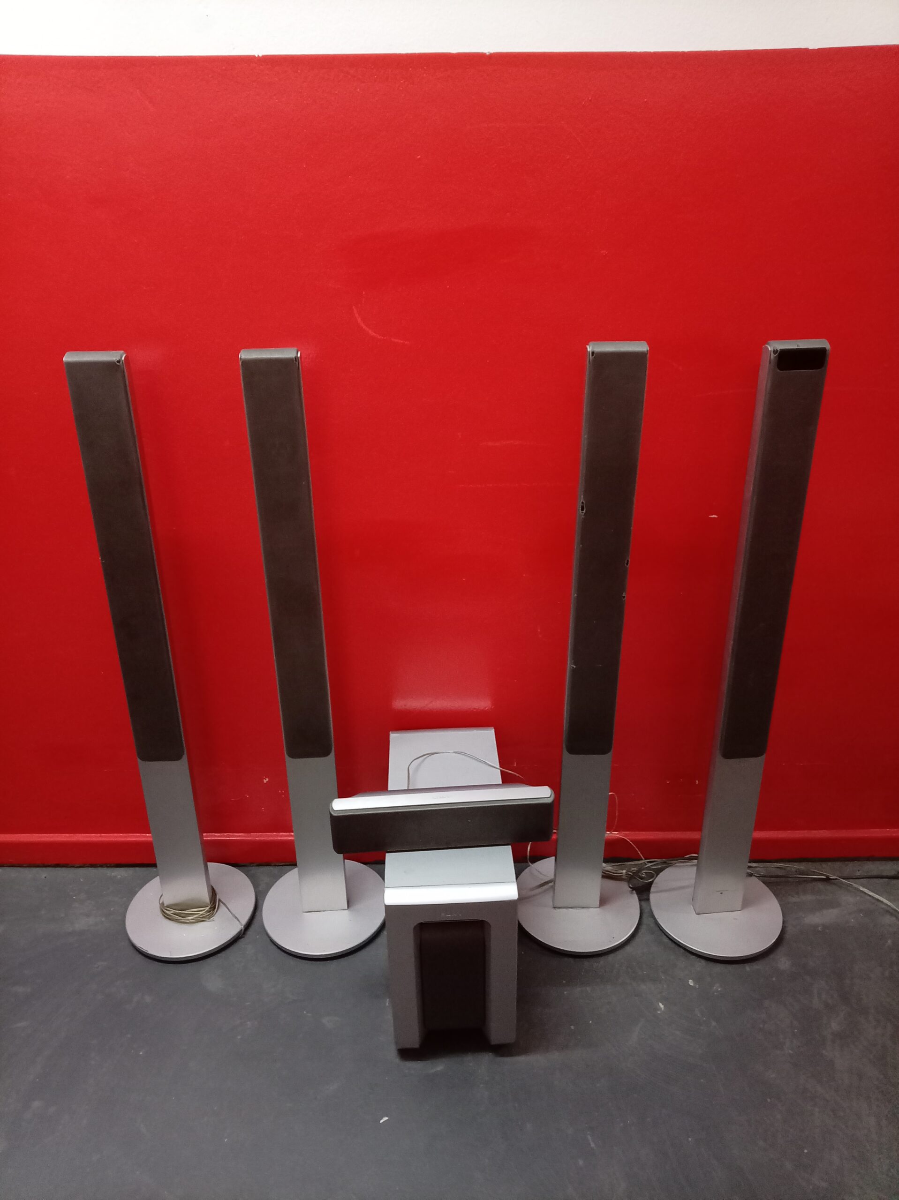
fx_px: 867
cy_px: 600
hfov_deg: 54.8
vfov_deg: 69.4
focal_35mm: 25
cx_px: 450
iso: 922
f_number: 1.8
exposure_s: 1/20
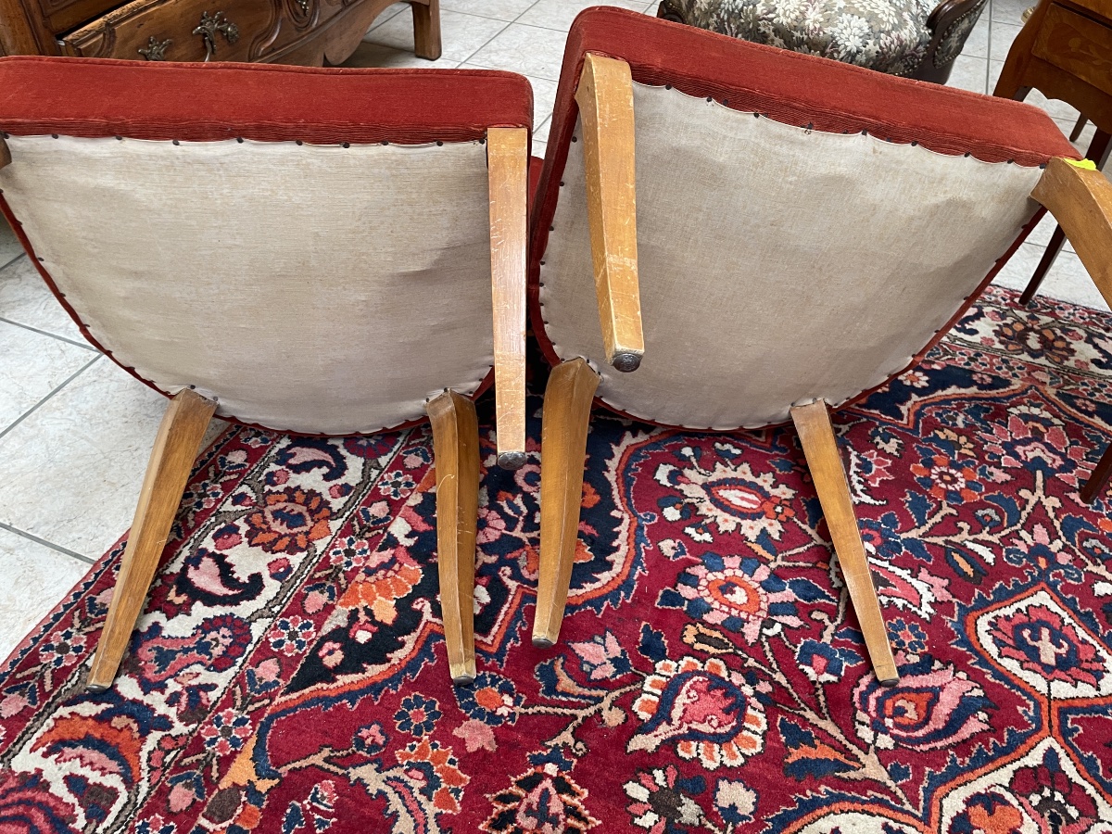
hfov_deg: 67.3
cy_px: 417
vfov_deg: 53.1
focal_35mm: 26
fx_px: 835
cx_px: 556
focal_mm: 4.2
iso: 100
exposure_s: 1/50
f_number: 1.6
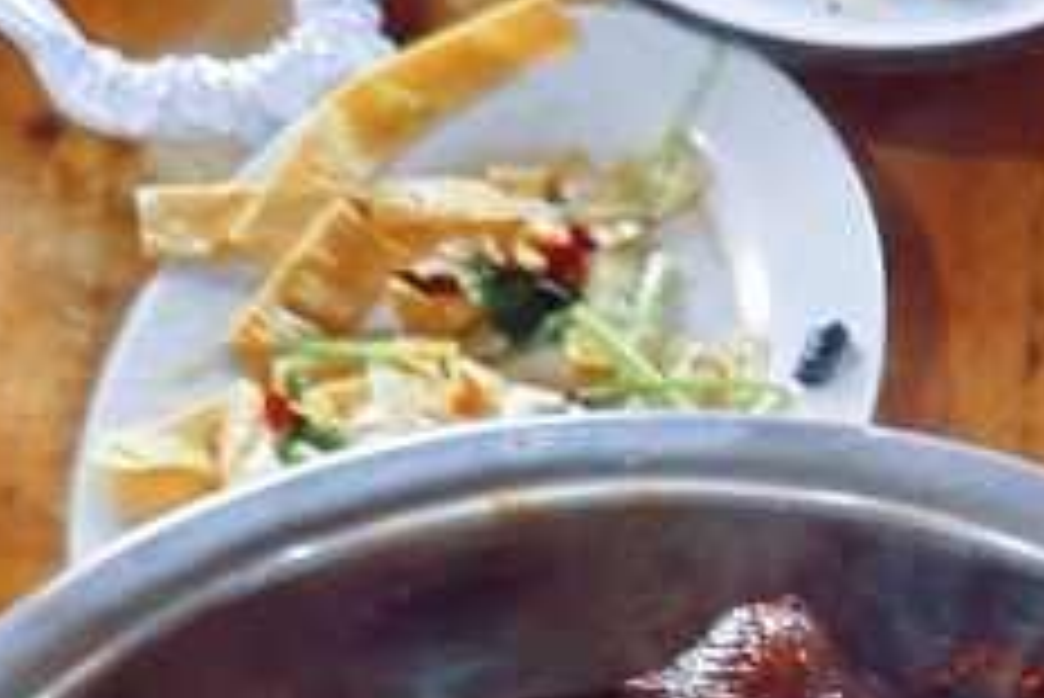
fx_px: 3830
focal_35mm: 132
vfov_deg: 9.6
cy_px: 1459
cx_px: 1526
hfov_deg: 14.6
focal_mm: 5.5
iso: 282
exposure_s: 1/50
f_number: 1.75
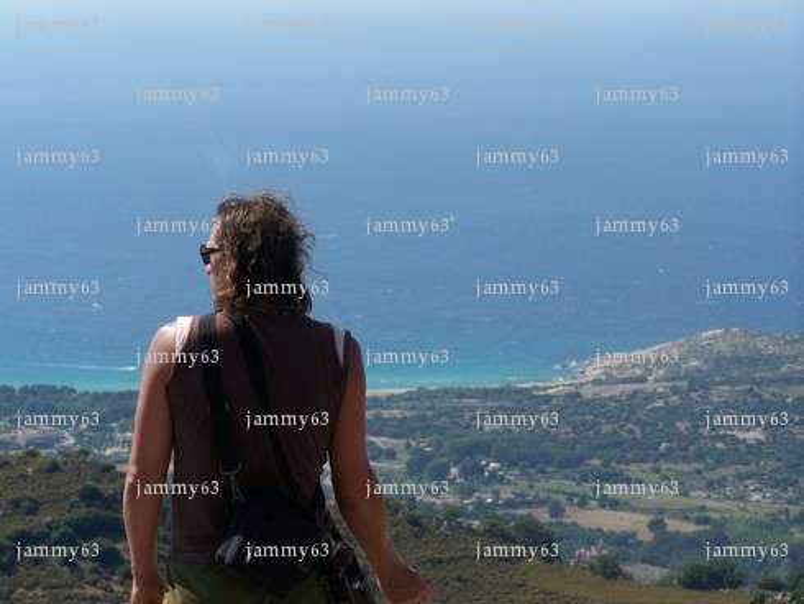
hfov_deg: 14.2
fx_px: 3230
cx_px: 402
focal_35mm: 139
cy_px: 302
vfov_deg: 10.7
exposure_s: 1/500
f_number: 4.5
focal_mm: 23.1
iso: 64
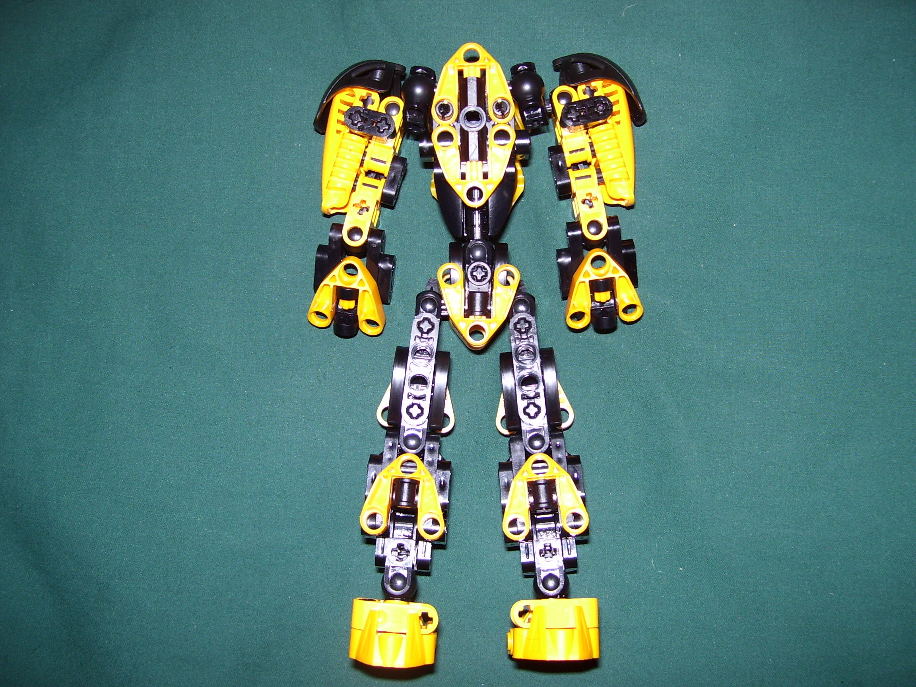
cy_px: 344
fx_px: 953
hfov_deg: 51.4
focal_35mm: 36
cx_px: 458
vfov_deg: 39.7
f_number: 2.7
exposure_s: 1/60
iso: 80
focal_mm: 6
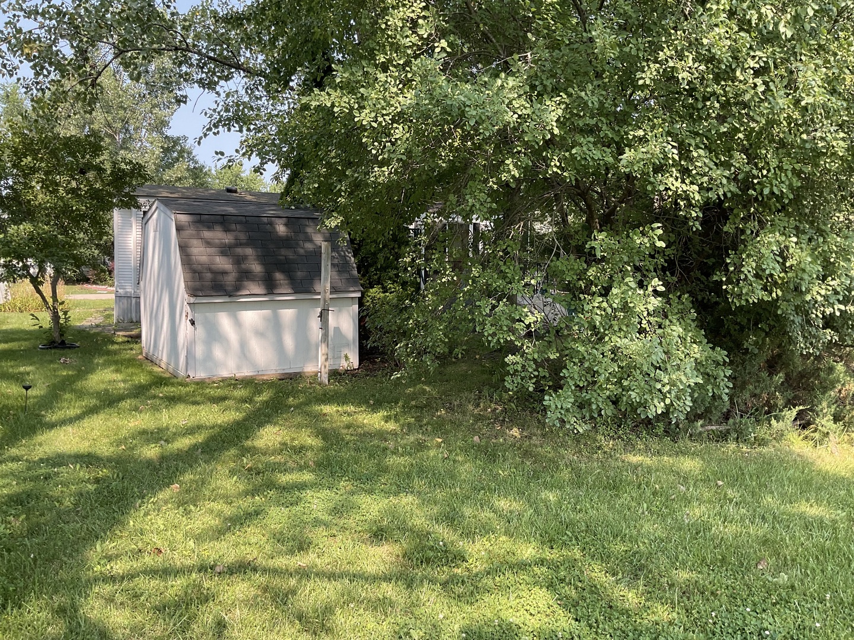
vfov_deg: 48.2
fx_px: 715
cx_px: 427
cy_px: 320
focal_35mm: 29
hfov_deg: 61.7
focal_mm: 3
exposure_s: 1/279
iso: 16
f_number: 1.8
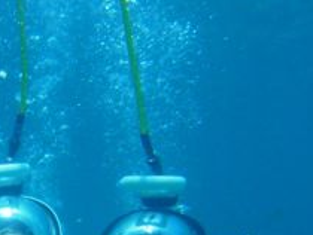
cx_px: -20
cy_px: 315
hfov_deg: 23.6
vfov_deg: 17.6
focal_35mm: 78
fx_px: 706
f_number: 3.5
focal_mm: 5
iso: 64
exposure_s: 1/640
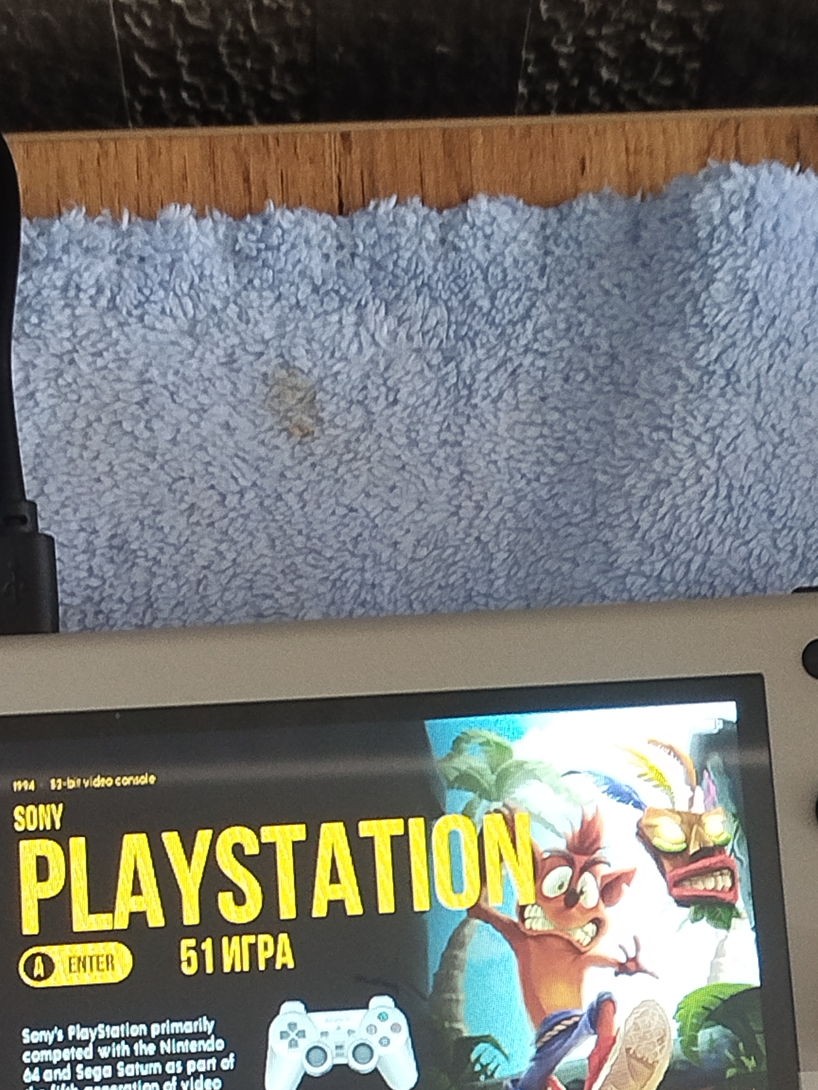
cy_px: 752
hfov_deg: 17.8
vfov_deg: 23.4
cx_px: 382
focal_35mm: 83
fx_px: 2615
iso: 400
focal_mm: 5.31
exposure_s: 1/33
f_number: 1.7
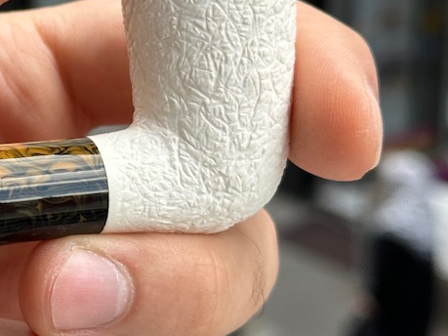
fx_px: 1734
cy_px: 105
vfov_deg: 11.0
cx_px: -140
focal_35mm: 134
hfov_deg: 14.1
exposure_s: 1/751
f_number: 1.78
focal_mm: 6.86
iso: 64
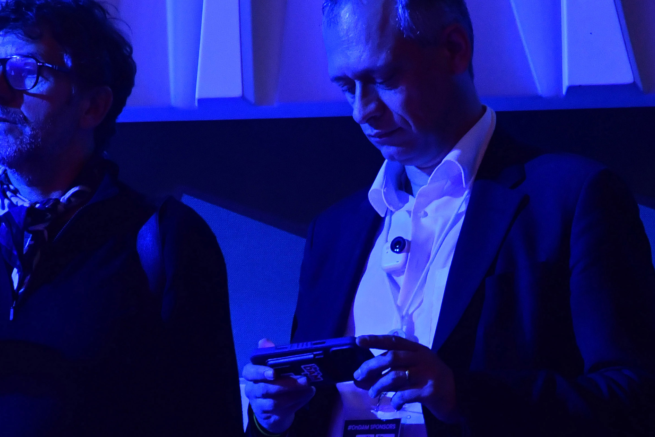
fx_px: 5076
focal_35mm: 279
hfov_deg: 7.4
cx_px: 347
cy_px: 320
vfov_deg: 4.9
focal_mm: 80
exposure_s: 1/40
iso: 1600
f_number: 5.6
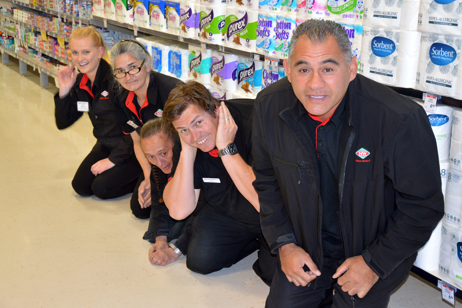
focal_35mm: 60
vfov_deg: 22.6
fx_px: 769
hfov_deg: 33.4
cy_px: 154
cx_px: 231
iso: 720
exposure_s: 1/60
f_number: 4.5
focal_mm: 40
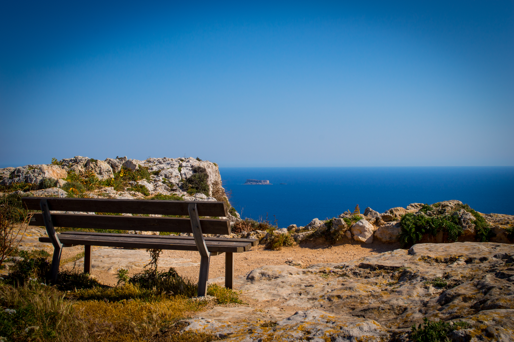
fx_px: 685
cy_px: 171
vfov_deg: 28.0
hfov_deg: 41.1
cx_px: 257
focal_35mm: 48
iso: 100
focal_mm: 32
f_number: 11
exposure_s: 1/250
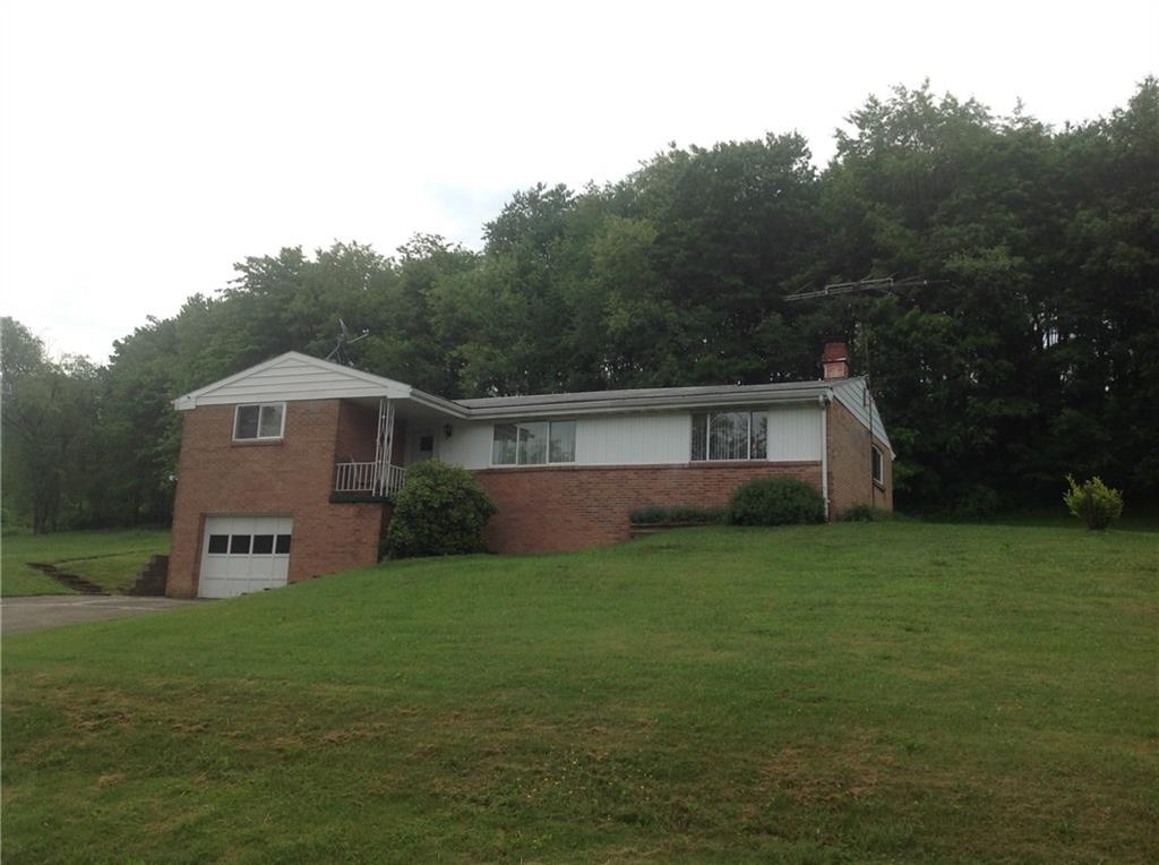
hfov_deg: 52.7
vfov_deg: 40.6
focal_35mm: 35
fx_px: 1170
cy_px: 432
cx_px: 580
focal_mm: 4.28
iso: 50
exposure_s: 1/2016
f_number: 2.4
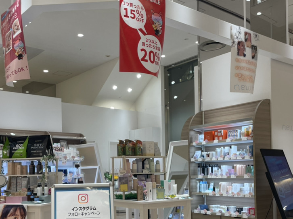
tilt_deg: +2.3
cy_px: 163
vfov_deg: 32.9
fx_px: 364
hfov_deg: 43.9
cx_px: 142
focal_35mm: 43
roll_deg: +1.6
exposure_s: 1/128
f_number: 1.6
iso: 32
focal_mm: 4.2
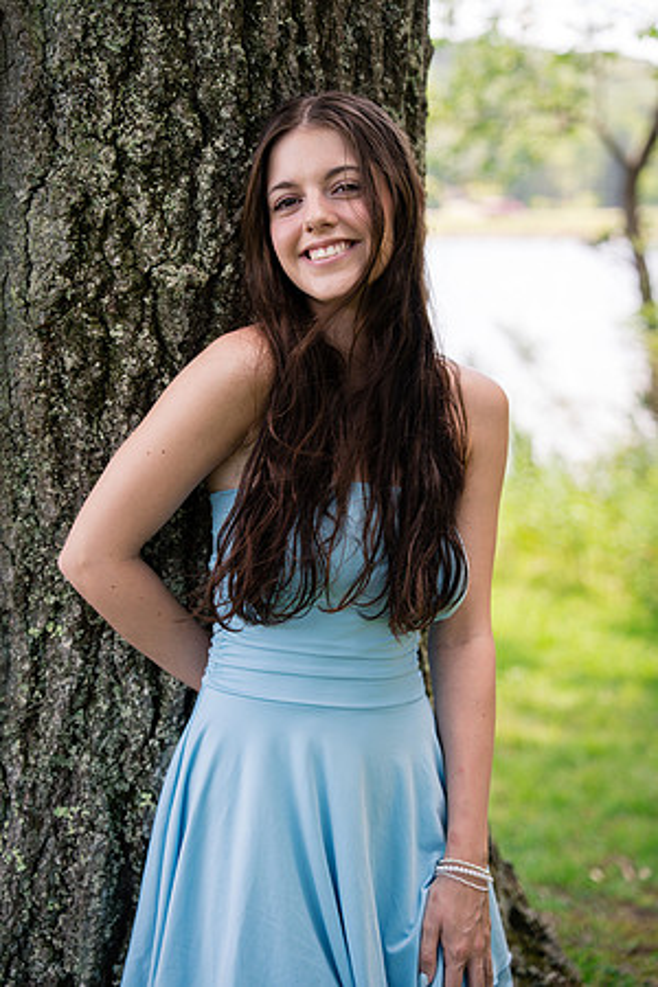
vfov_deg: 33.9
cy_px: 494
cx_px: 329
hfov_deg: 23.0
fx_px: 1617
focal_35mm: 59
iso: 125
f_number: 2.8
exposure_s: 1/250
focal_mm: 59
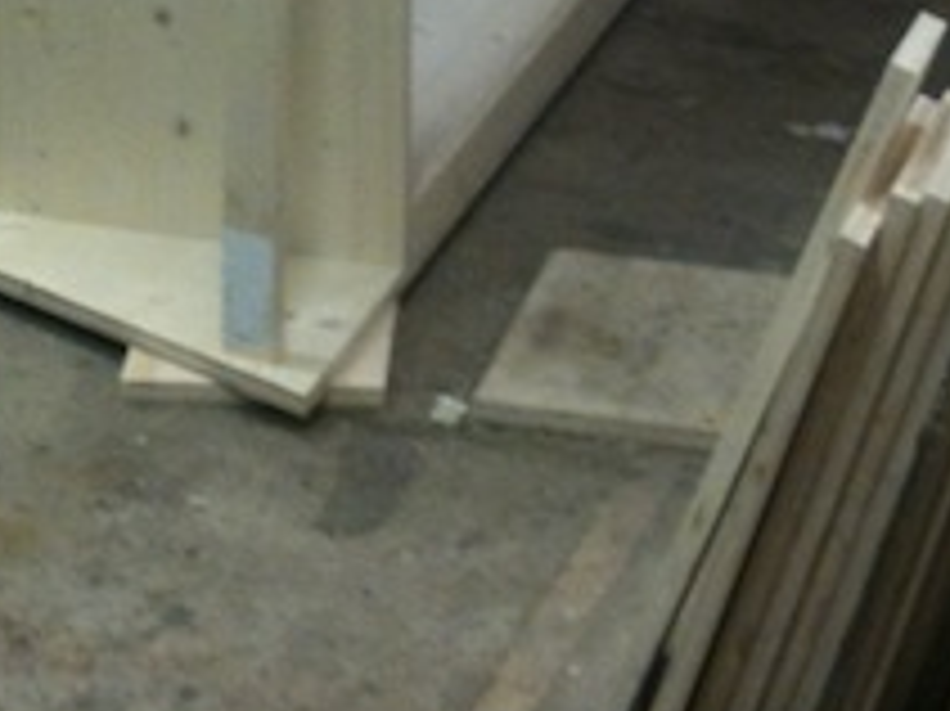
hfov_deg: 14.8
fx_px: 3648
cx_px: 509
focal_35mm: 133
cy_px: -472
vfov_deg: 10.6
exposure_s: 1/20
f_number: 2.8
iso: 80
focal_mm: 3.85
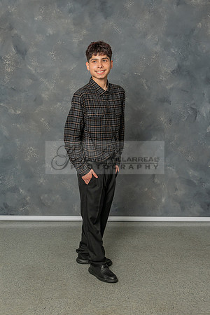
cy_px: 149
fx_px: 429
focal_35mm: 49
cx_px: 73
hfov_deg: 27.4
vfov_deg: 40.3
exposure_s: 1/200
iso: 200
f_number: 4
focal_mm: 28
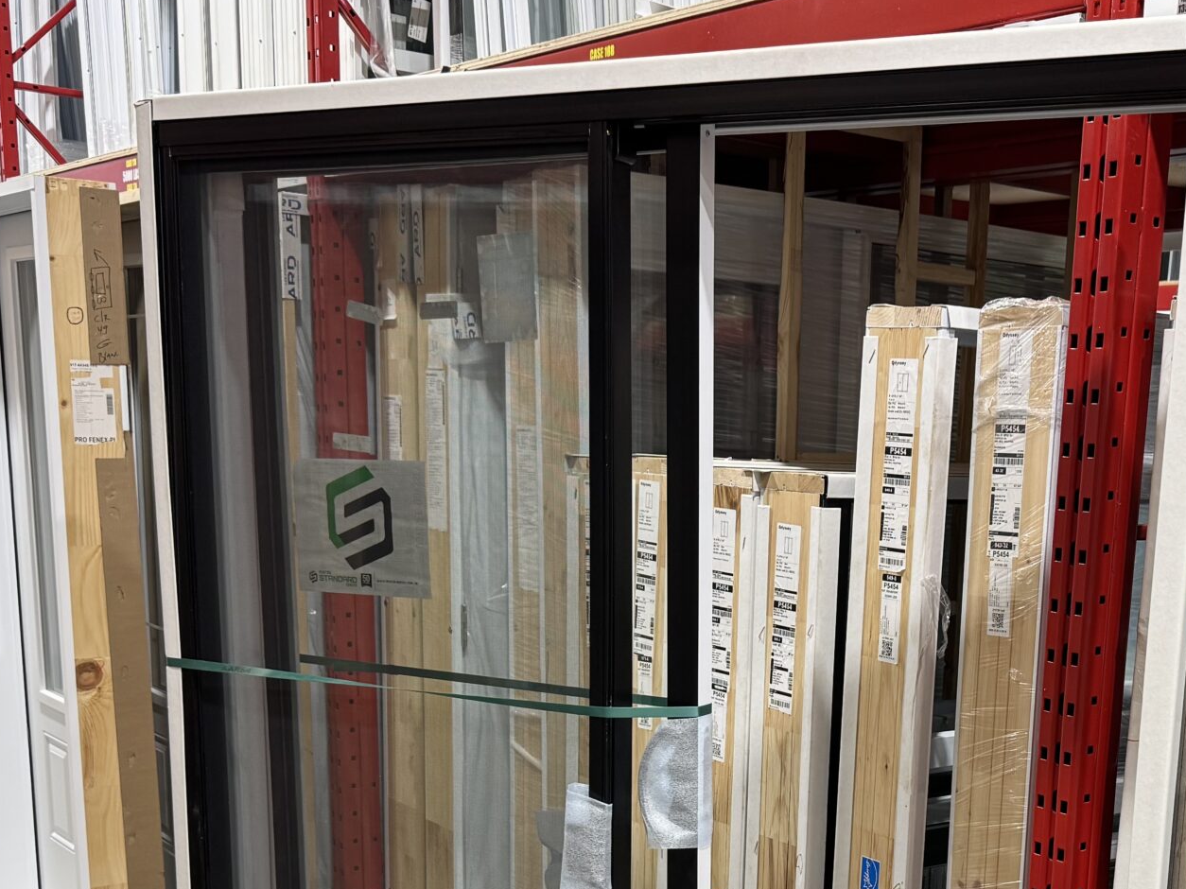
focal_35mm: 49
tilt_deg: -13.1
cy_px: 820
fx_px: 1678
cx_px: 833
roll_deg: -2.2
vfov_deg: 28.4
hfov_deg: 38.3
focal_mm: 6.76
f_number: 1.78
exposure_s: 1/120
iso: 160
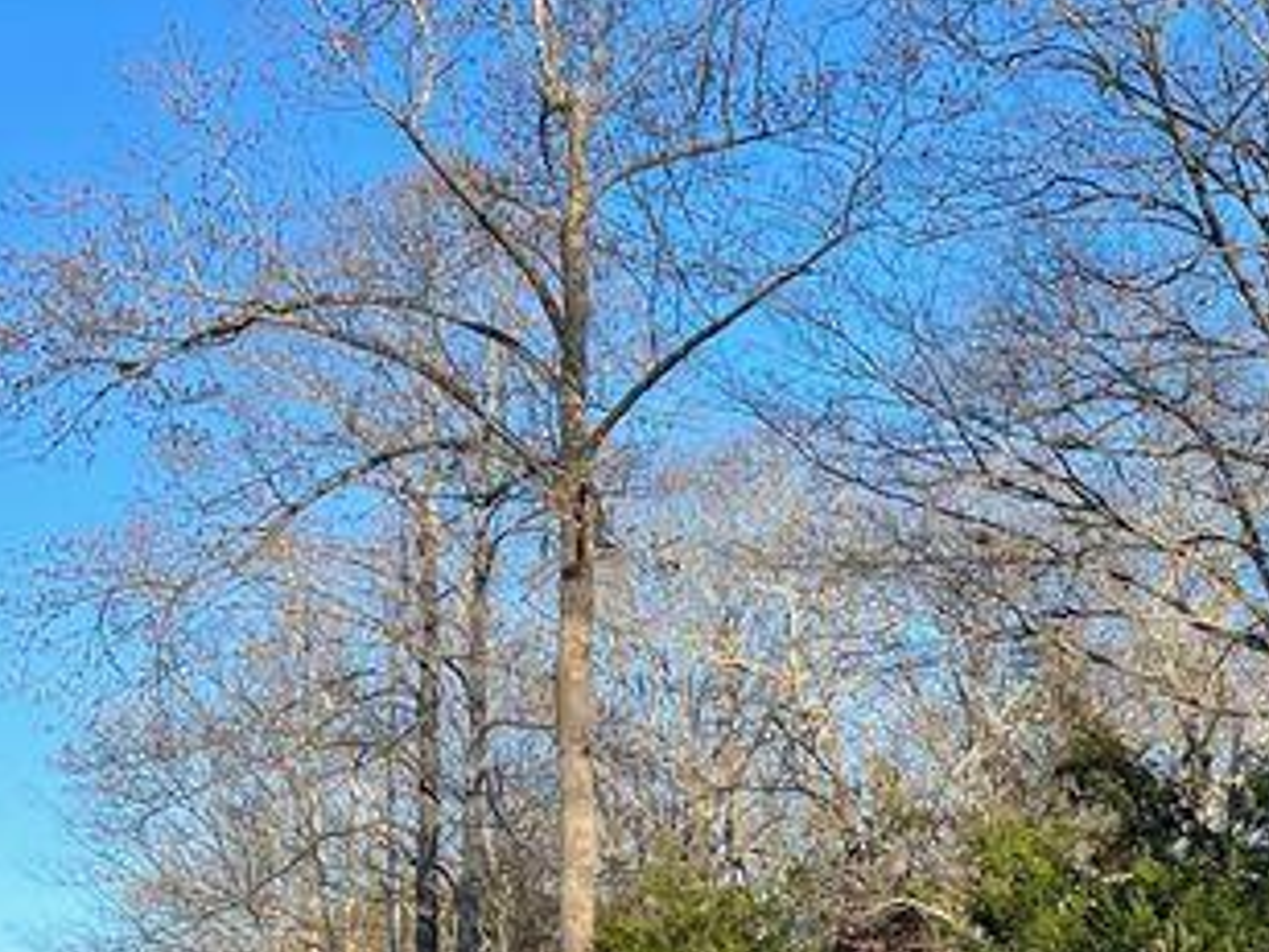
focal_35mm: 72
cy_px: 853
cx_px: 1522
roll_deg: +0.6
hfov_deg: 24.5
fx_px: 2639
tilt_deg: +5.2
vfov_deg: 20.1
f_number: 1.6
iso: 32
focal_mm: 5.1
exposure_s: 1/1130
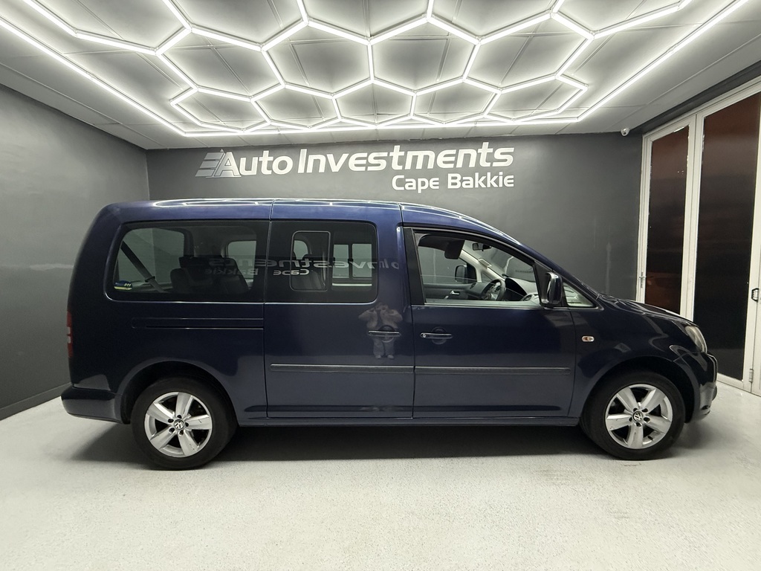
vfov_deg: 85.7
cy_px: 286
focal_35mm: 14
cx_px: 380
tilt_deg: -3.6
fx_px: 308
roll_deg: +1.5
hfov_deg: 102.1
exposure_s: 1/100
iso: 640
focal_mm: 2.22
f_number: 2.2
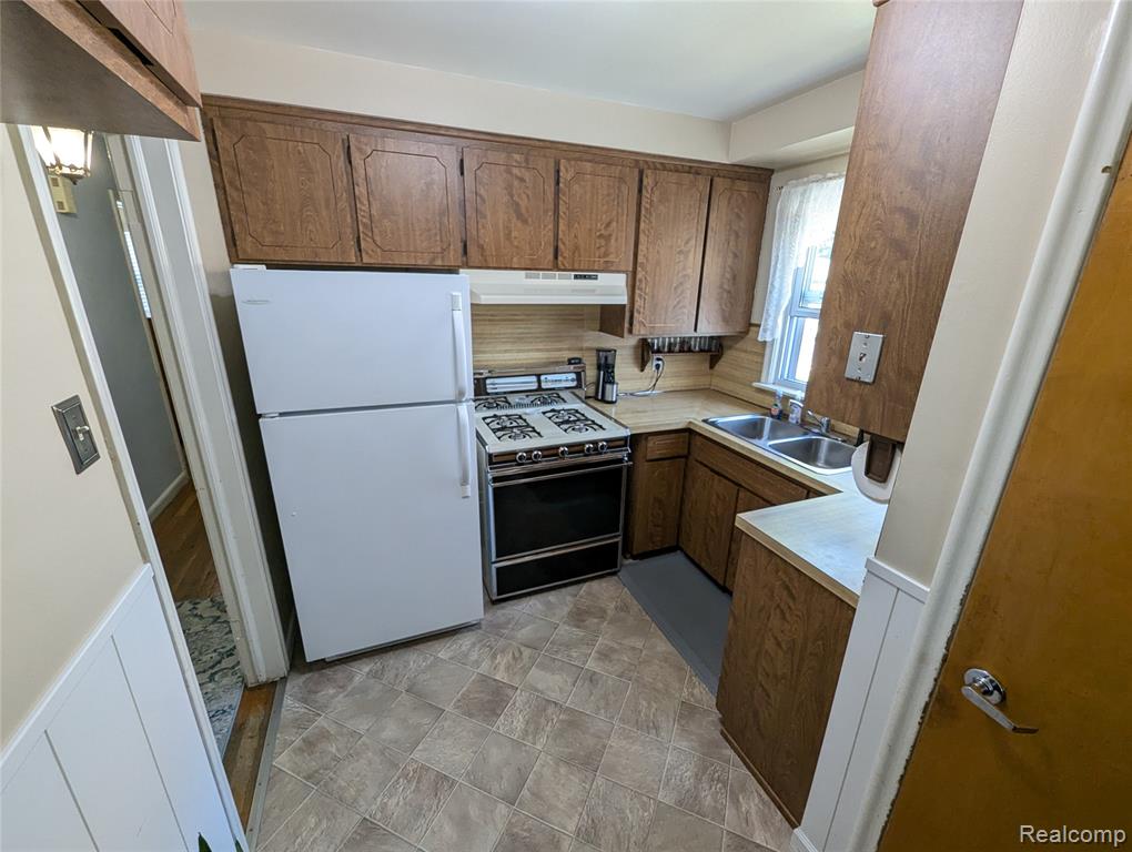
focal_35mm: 13
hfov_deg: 106.1
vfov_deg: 90.1
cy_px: 426
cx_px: 566
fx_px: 426
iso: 199
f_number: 2.2
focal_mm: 1.95
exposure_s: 1/60
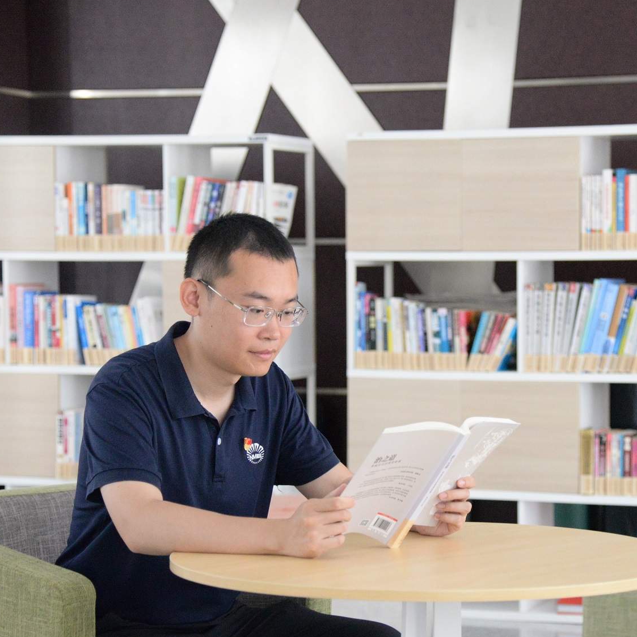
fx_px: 2207
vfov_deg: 16.4
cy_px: 369
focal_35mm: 106
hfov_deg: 16.4
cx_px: 416
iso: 6400
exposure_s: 1/200
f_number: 4
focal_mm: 70
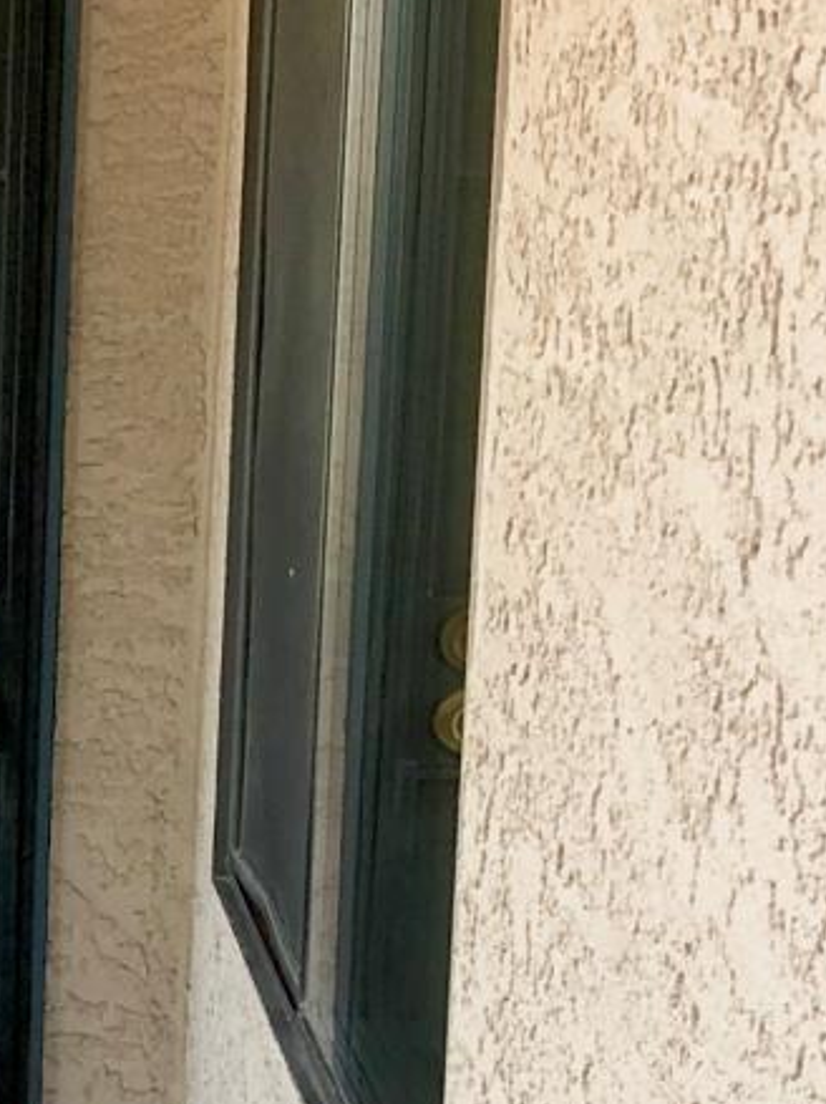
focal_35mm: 128
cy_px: 1001
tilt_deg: -9.8
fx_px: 4076
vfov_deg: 15.2
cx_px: -889
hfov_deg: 10.5
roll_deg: +0.4
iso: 25
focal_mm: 4
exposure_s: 1/40
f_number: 1.8
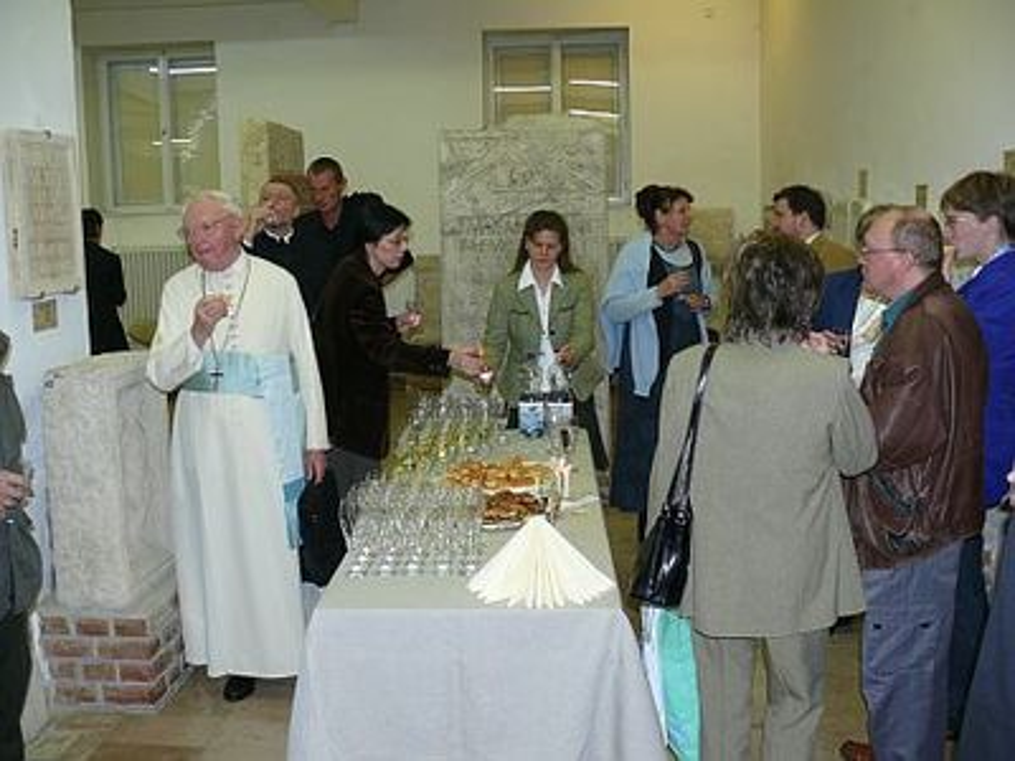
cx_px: 508
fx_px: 1026
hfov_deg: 52.6
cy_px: 380
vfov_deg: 40.7
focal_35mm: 35
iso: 100
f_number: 2.8
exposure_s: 1/30
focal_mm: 7.4
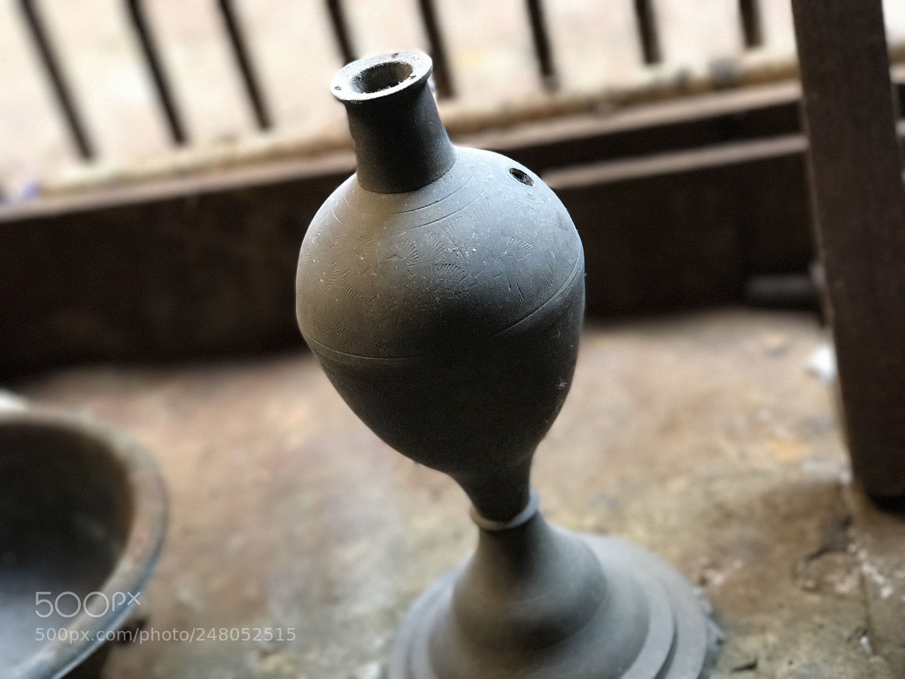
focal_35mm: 57
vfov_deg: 25.7
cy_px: 340
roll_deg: +15.0
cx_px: 452
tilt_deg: -32.0
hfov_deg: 33.8
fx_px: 1490
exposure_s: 1/50
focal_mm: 6.6
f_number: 2.8
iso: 320
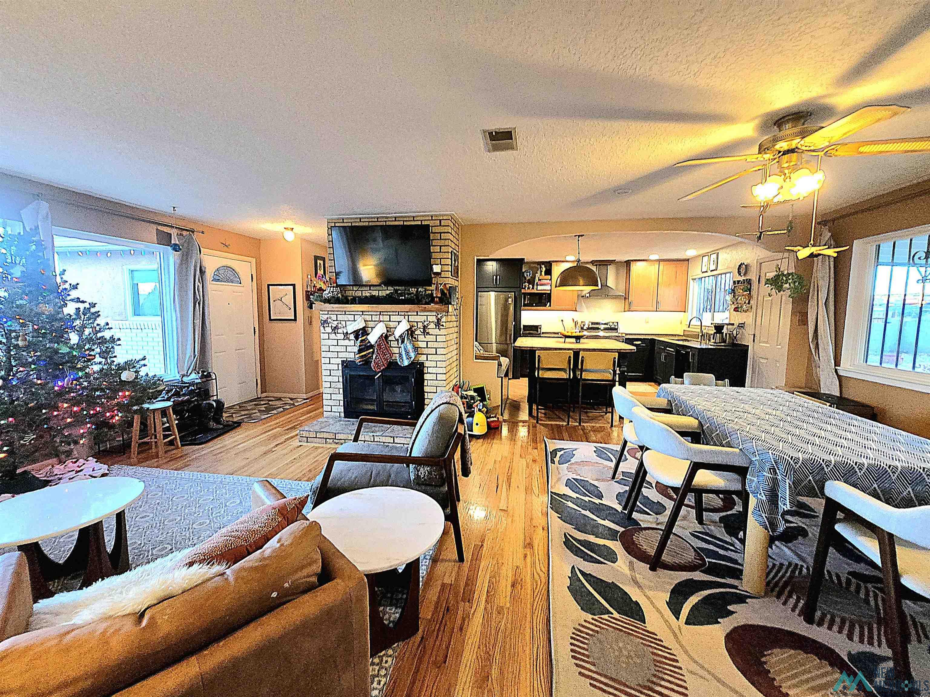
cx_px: 465
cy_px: 348
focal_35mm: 13
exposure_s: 1/40
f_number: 2.2
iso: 320
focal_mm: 1.7
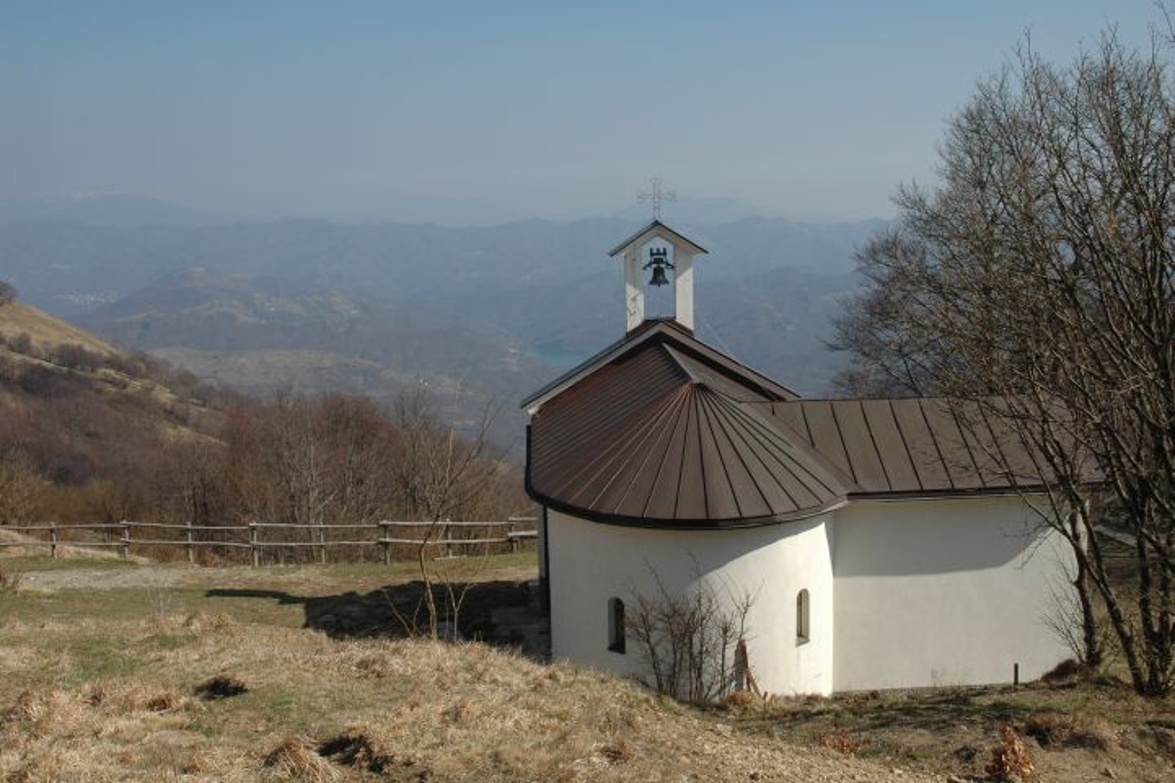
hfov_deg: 47.9
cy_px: 392
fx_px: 1321
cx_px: 588
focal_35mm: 40
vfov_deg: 33.0
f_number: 10
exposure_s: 1/400
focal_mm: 27
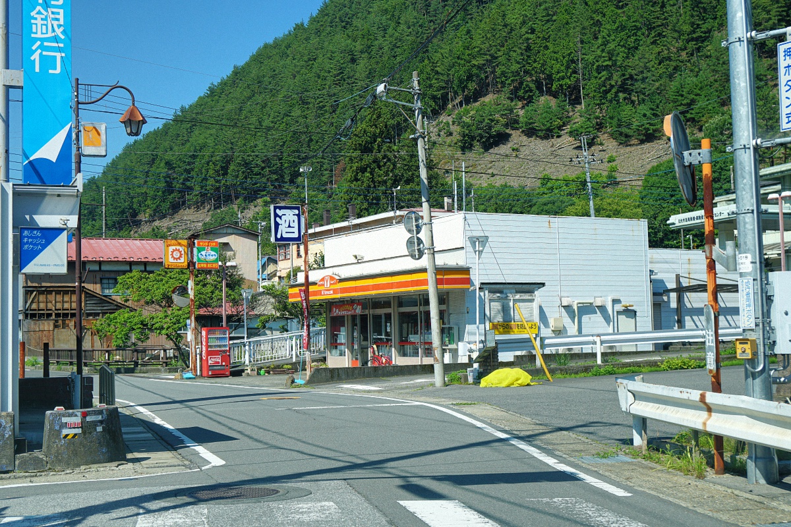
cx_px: 396
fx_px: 1055
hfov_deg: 41.1
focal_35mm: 48
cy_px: 264
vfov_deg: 28.1
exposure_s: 1/500
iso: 100
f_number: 5
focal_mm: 32
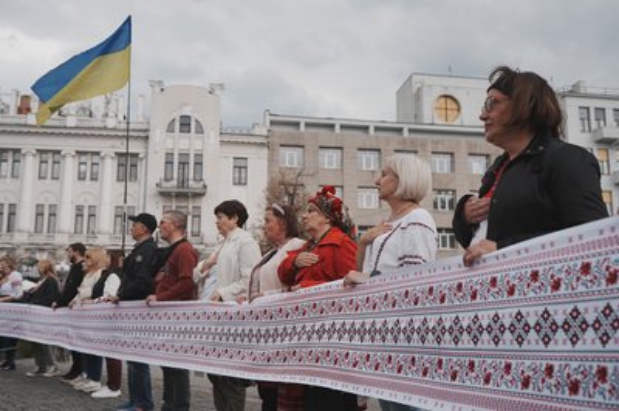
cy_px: 206
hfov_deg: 54.5
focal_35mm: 35
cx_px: 310
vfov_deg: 37.8
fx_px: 601
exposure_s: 1/1000
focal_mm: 35
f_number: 3.5
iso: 100
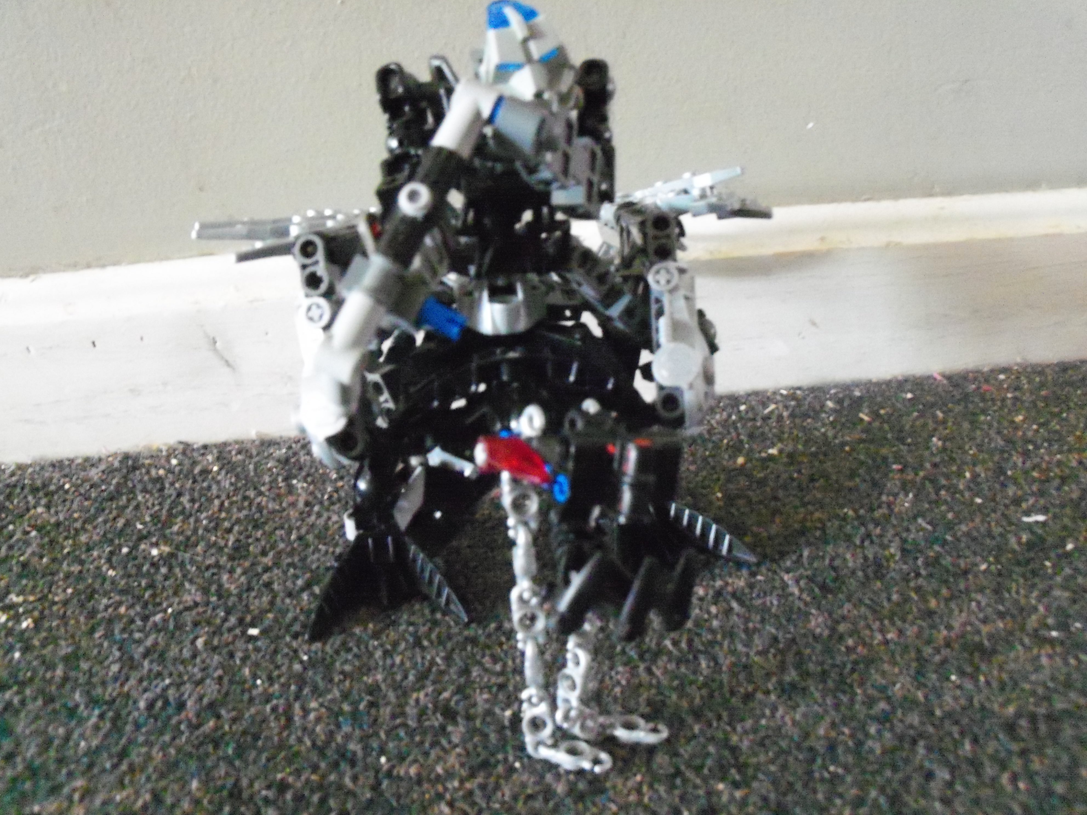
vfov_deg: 40.7
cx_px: 544
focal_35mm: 35
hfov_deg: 52.6
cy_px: 408
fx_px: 1099
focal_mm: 6.3
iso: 800
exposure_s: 1/4
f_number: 3
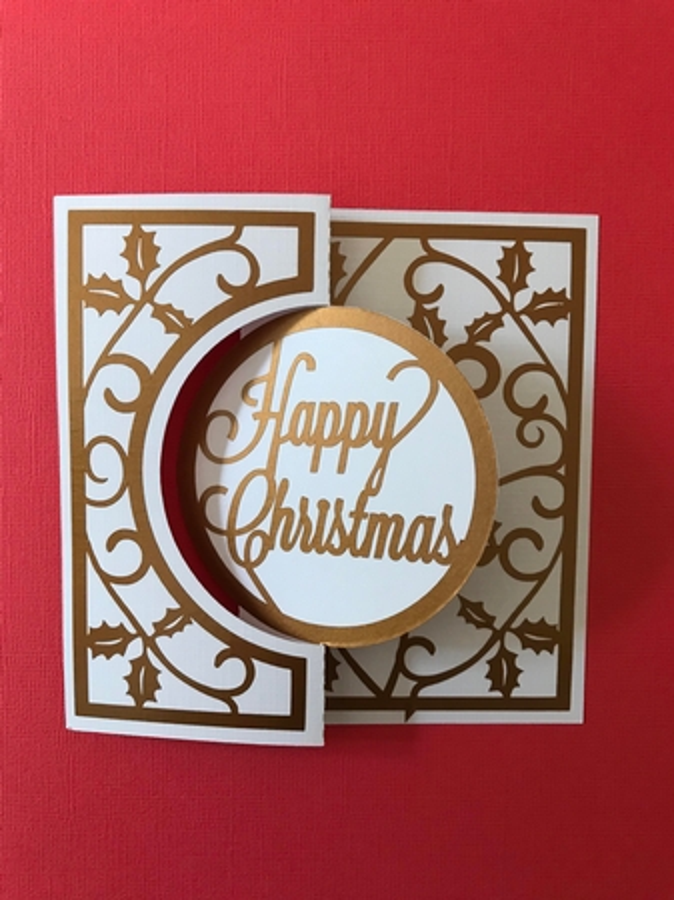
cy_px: 450
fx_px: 728
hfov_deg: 49.7
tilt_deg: -83.2
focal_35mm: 28
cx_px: 337
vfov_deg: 63.5
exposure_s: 1/17
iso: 64
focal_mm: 3.99
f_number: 1.8
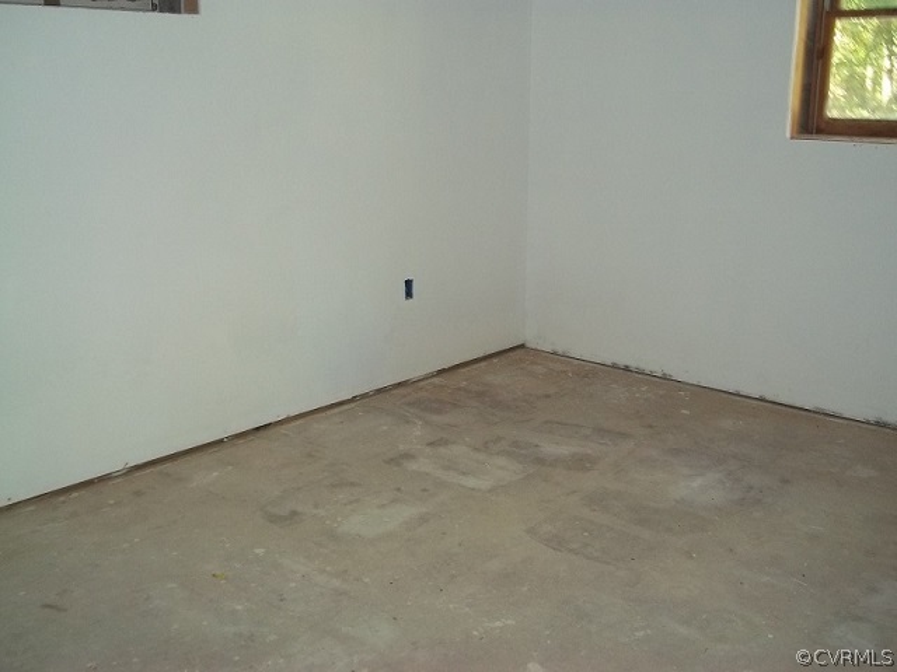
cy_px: 336
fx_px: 1037
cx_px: 448
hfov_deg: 46.8
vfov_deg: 36.0
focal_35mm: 40
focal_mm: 7.1
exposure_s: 1/40
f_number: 3.2
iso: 160
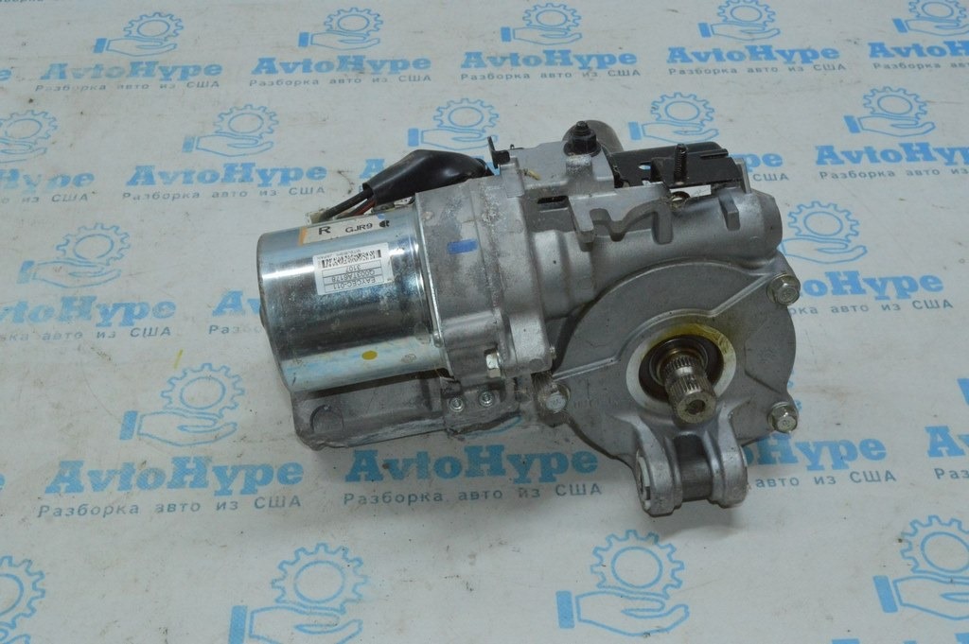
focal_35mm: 46
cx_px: 484
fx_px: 1251
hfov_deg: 42.4
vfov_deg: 28.9
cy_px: 322
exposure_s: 1/100
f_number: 16
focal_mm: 31
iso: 4000
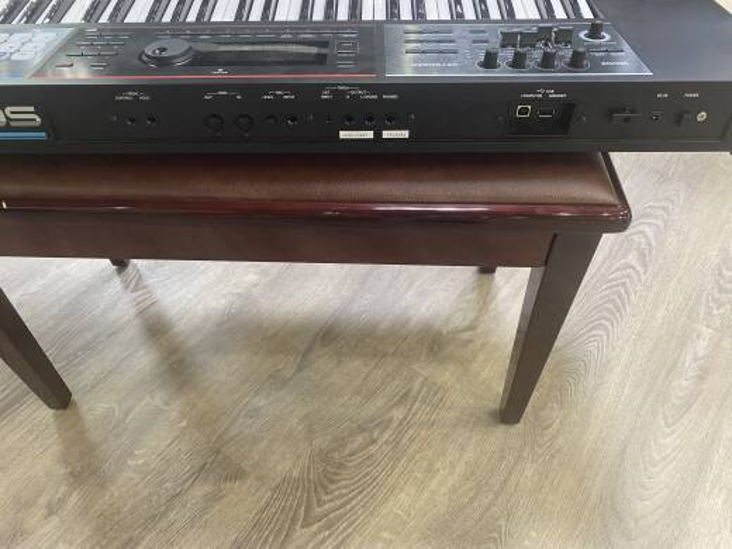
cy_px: 274
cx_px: 366
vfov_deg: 53.1
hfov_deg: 67.3
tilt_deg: -51.3
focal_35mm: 26
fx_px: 550
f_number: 1.8
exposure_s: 1/60
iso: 200
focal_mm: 4.25
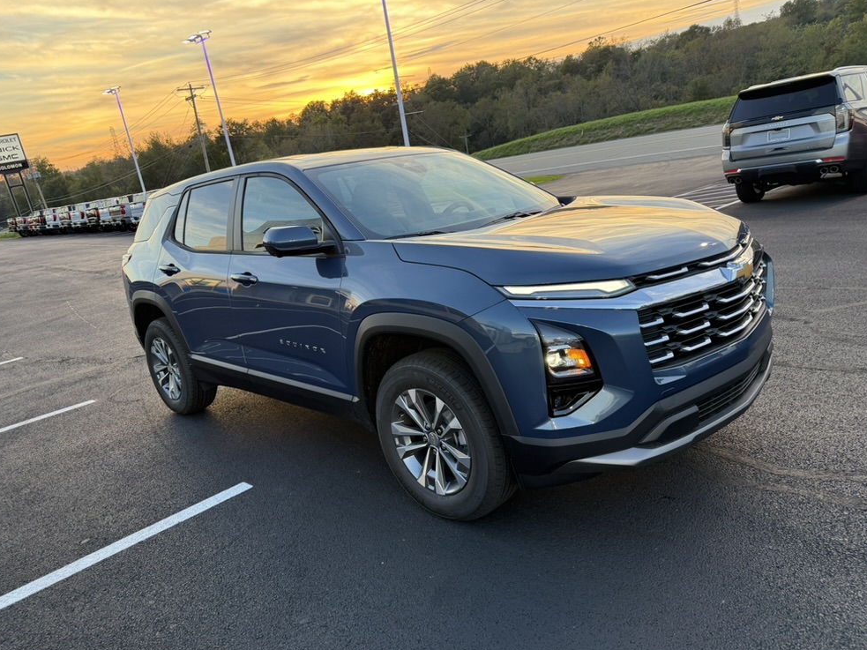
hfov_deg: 69.4
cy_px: 335
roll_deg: +9.7
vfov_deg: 54.9
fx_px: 626
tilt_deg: -16.2
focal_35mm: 25
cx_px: 425
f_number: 1.78
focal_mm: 6.76
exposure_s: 1/130
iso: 100
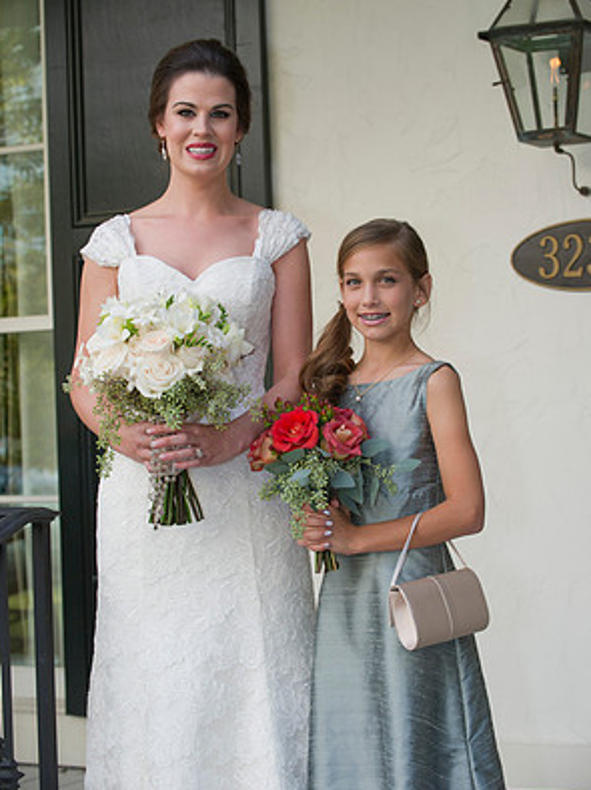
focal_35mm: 90
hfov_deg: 16.4
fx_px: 2051
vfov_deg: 21.8
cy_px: 349
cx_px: 293
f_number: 5
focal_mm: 82
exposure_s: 1/100
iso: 500
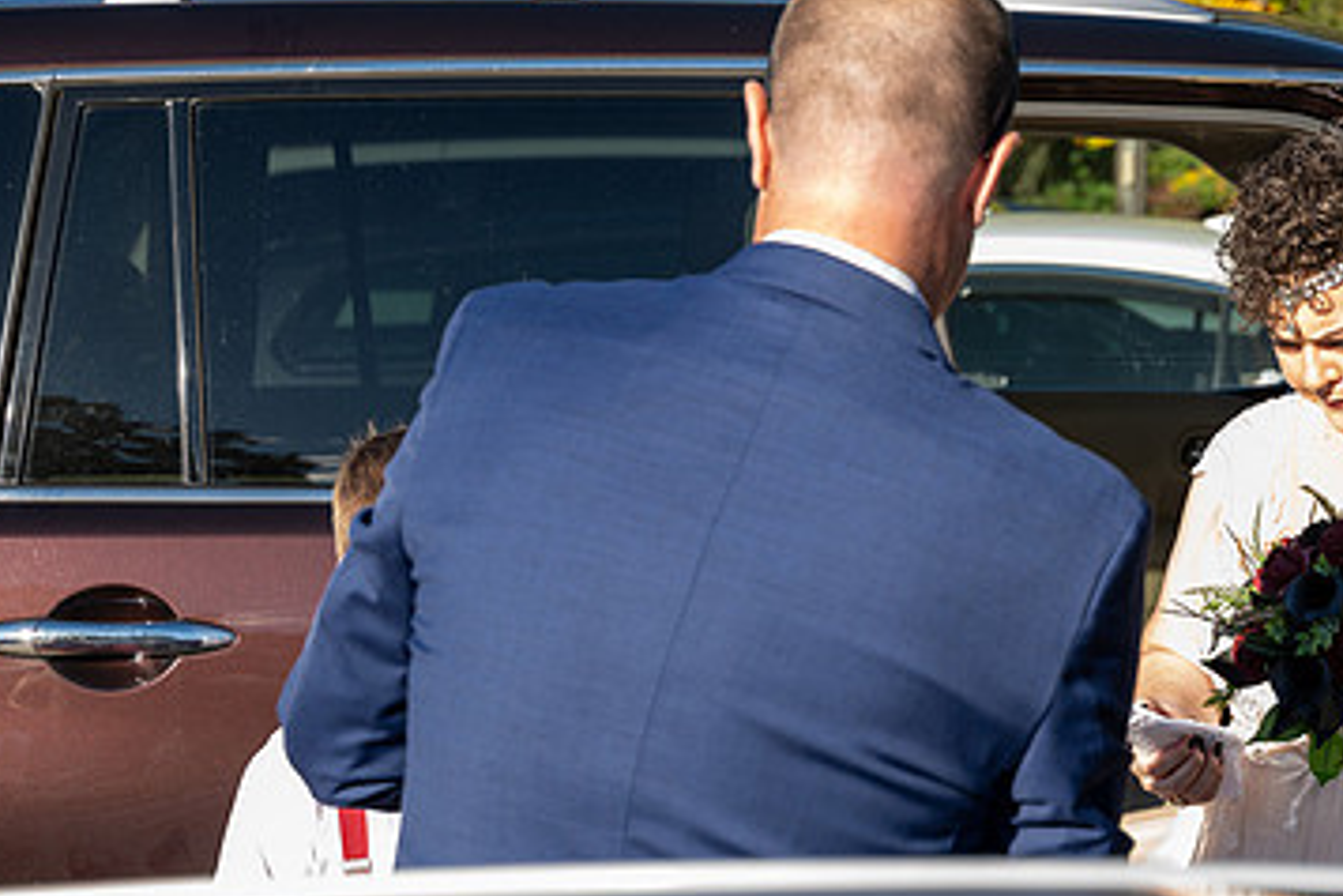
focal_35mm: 91
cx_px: 1004
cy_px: 467
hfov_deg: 22.2
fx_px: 3395
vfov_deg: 15.0
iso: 100
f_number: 4.5
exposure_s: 1/200
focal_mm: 56
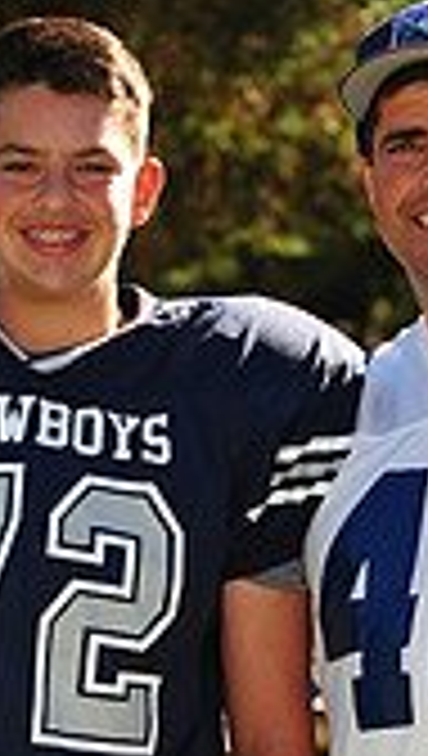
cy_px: 832
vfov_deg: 6.3
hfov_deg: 3.6
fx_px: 6893
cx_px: 180
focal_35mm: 343
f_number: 4.5
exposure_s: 1/500
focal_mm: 95
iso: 200
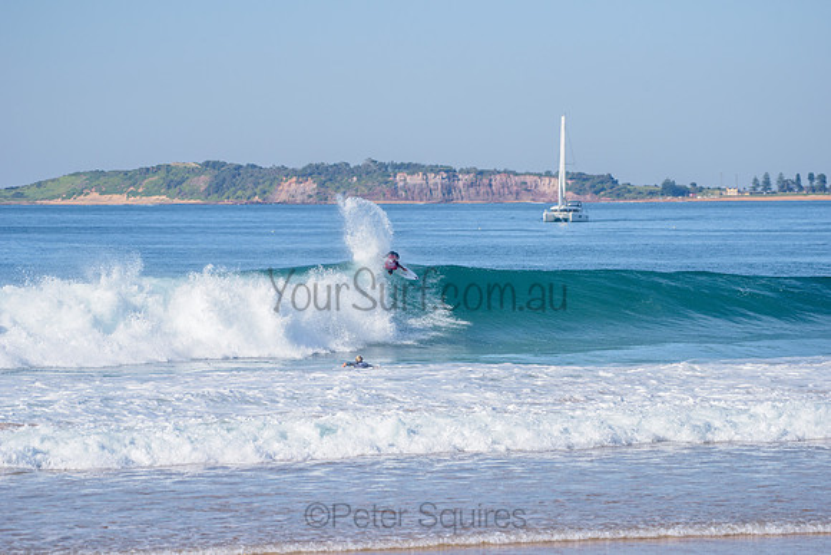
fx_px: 4618
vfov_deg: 6.9
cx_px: 416
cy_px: 278
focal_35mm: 200
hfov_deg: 10.3
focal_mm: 200
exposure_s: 1/2500
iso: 220
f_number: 5.6
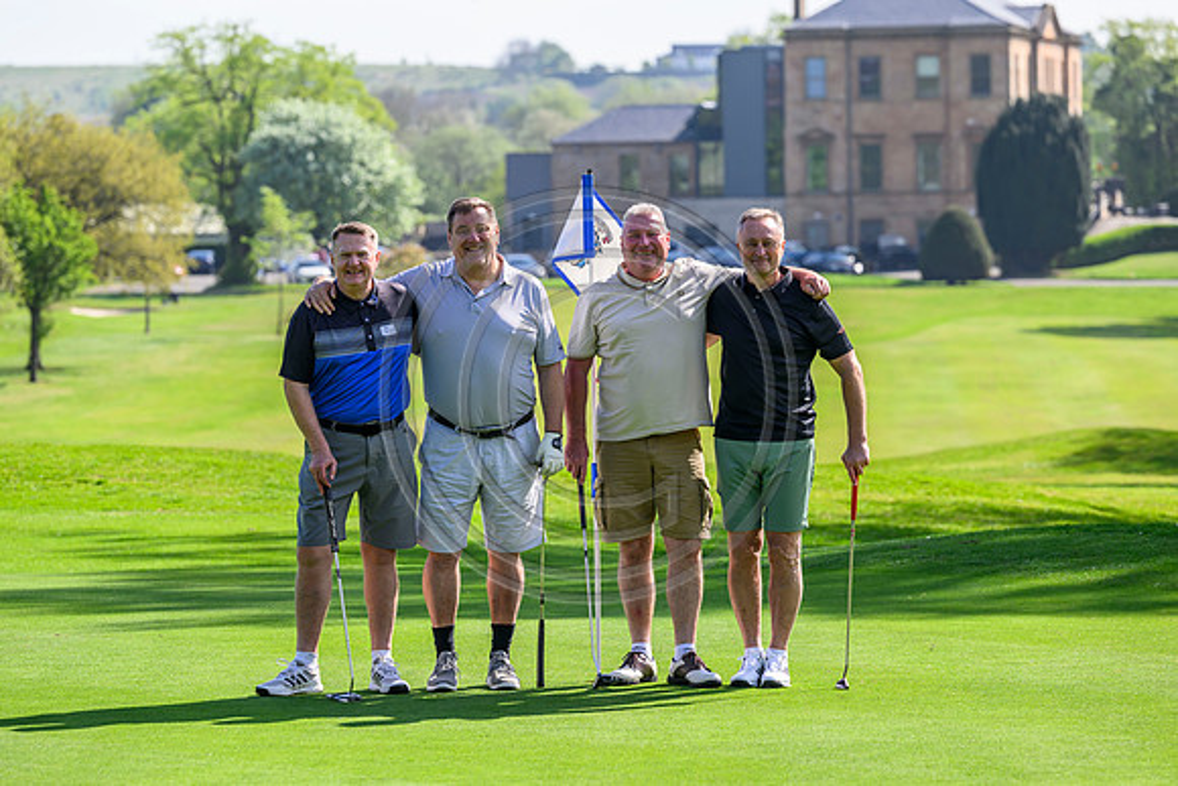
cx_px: 589
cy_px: 393
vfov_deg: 8.6
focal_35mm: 160
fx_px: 5237
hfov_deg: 12.8
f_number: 5
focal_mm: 160
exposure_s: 1/1600
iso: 500
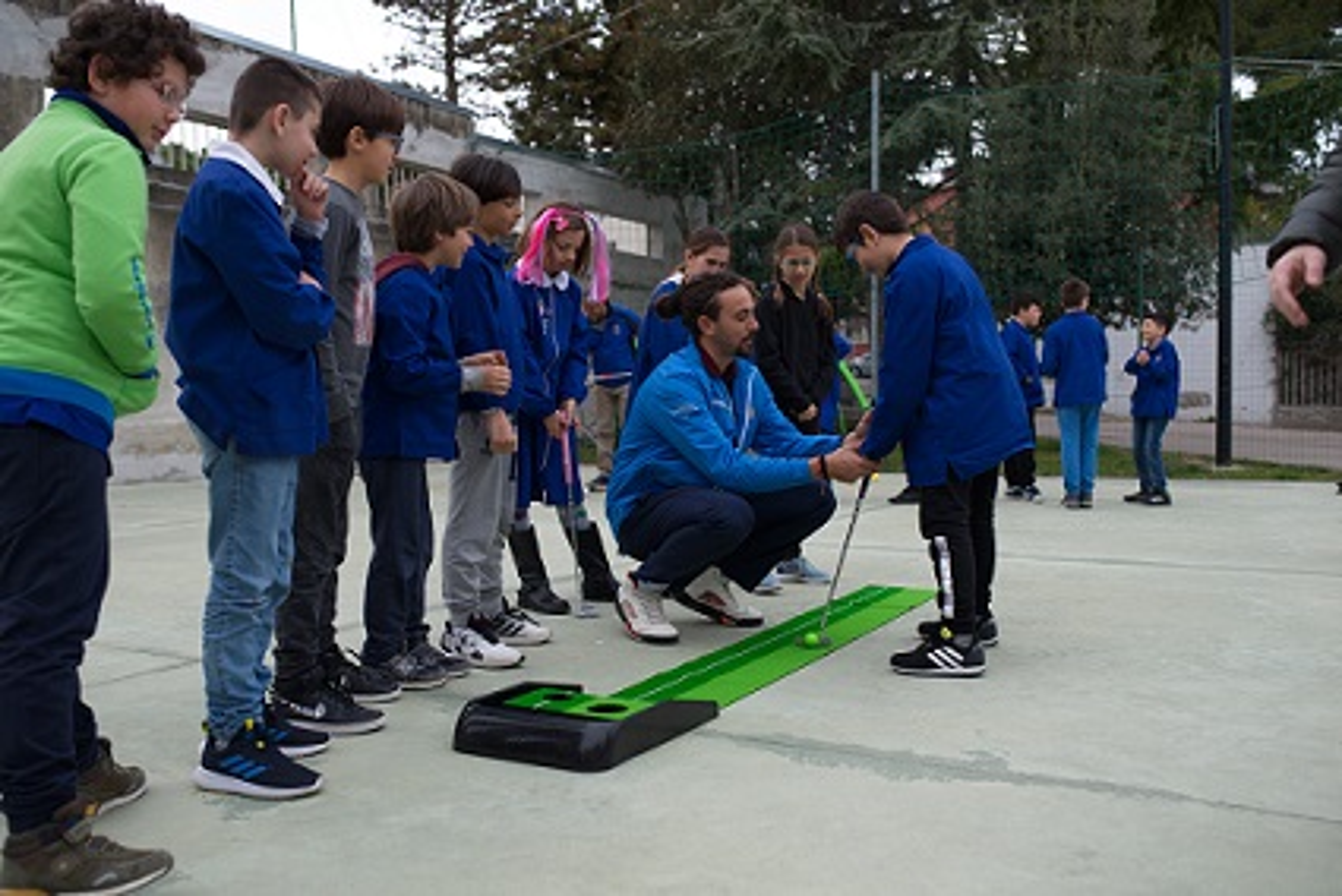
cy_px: 448
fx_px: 1306
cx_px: 671
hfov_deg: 54.4
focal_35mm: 35
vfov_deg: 37.9
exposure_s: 1/800
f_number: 2.8
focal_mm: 35
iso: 100
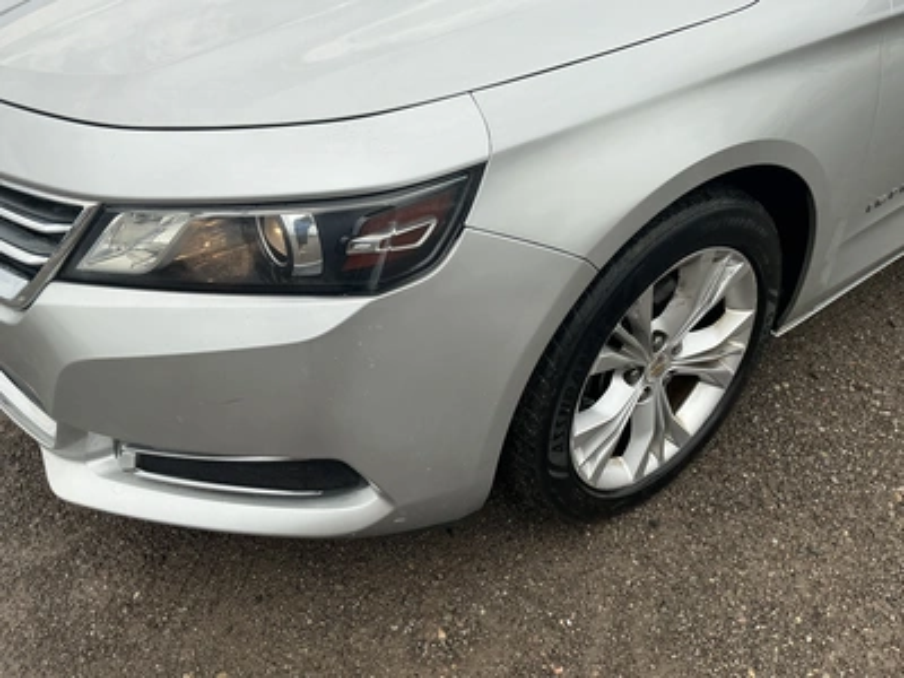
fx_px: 731
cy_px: 339
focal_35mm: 28
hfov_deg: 63.4
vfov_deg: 49.7
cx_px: 452
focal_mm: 3
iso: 25
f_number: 1.8
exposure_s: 1/442
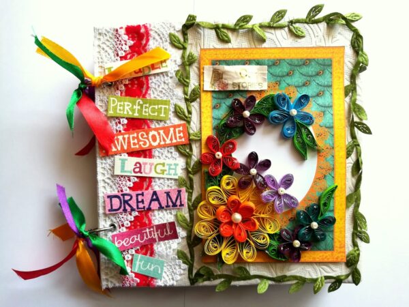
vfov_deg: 53.1
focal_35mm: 26
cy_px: 154
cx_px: 204
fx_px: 307
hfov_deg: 67.3
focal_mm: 3.83
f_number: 2.2
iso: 50
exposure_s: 1/50
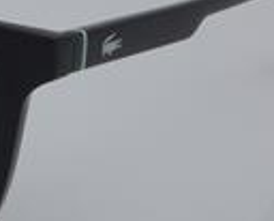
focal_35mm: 197
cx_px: -101
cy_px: 39
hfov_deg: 9.6
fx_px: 1605
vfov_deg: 7.8
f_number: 32
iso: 100
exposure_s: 1/4
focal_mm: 45
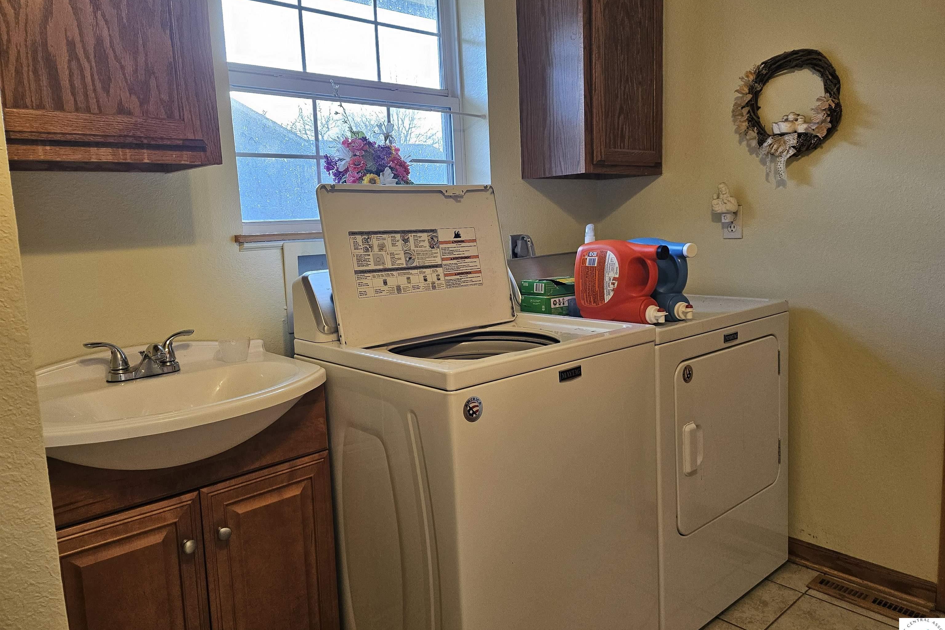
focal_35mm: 25
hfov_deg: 71.5
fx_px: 656
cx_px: 473
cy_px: 308
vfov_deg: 51.3
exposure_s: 1/120
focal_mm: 5
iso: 200
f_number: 1.8
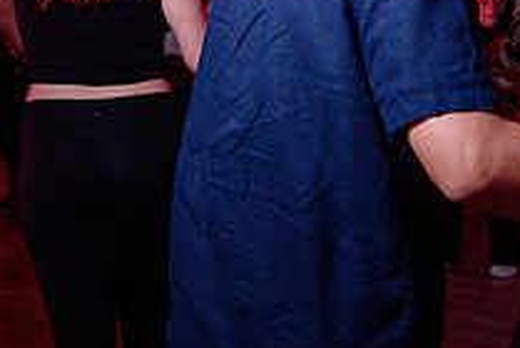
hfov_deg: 25.9
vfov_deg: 17.7
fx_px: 1114
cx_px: 398
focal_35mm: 77
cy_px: 89
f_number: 3.5
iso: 800
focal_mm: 24
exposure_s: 1/60
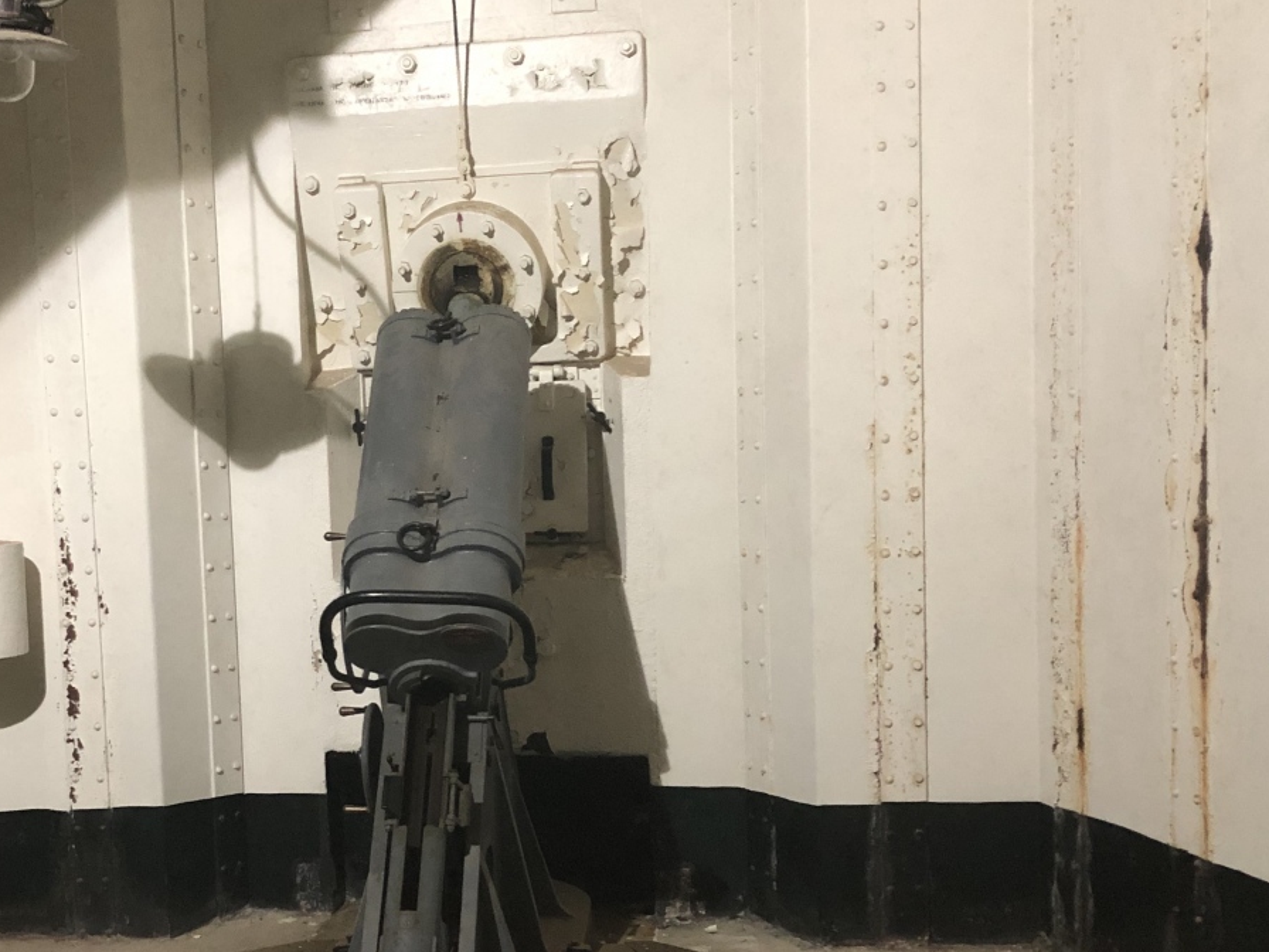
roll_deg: +1.3
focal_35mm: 50
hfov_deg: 37.7
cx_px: 412
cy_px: 589
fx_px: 1833
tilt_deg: -4.4
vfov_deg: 29.0
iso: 100
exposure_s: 1/13
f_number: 1.8
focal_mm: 3.99
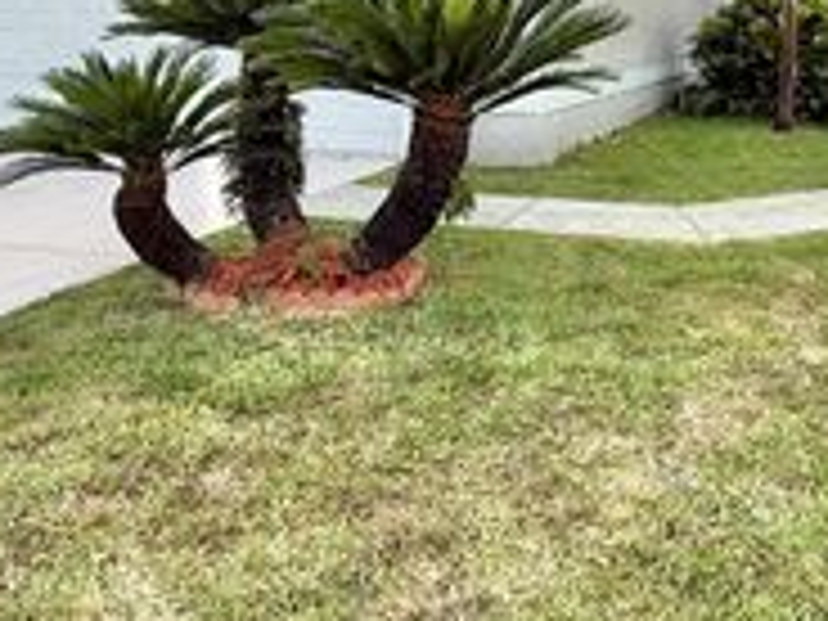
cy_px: 166
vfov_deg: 36.9
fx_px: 909
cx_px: 598
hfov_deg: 47.5
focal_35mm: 38
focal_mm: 2.22
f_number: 2.2
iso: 50
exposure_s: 1/99
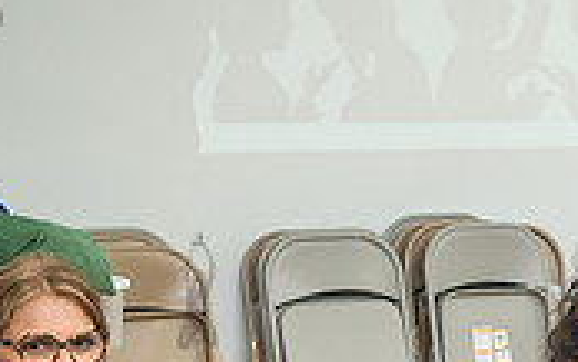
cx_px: 625
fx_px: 1876
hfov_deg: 17.0
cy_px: 450
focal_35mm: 119
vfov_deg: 10.8
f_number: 5
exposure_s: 1/200
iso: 1250
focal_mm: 35
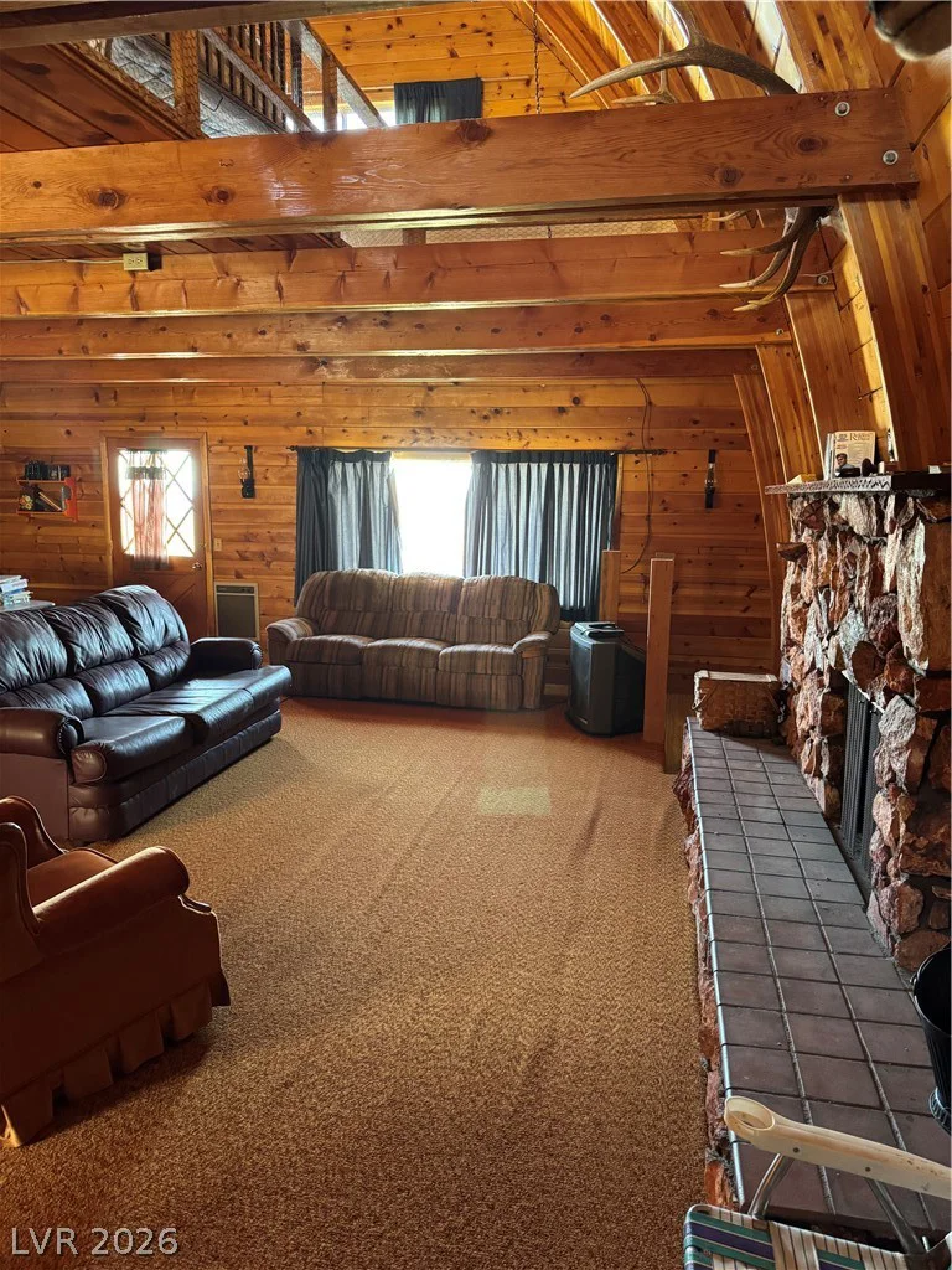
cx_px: 476
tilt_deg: -8.9
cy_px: 635
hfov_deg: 56.8
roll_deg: -0.8
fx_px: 880
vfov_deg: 71.6
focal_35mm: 24
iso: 800
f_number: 1.78
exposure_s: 1/54
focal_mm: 6.76
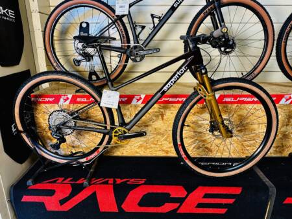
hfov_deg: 71.6
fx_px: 203
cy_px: 110
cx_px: 146
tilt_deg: -17.7
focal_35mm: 24
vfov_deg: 56.9
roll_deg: +0.7
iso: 250
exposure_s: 1/50
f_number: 1.78
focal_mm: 6.86
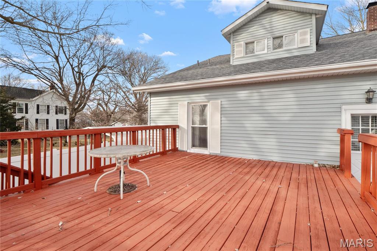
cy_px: 126
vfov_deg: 67.3
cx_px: 188
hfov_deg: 90.0
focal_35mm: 18
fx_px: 188
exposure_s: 1/160
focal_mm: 9
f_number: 9
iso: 400
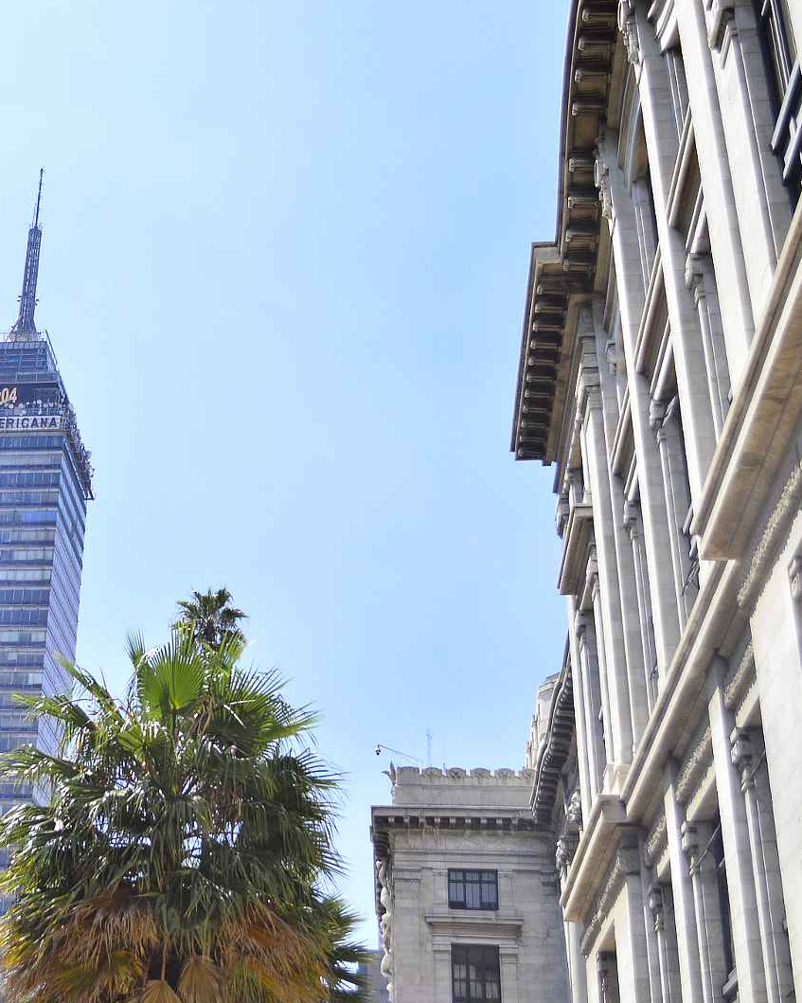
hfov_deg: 28.9
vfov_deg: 36.7
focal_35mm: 51
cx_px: 145
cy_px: 503
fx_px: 1513
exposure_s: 1/2500
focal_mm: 24
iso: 400
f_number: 4.5
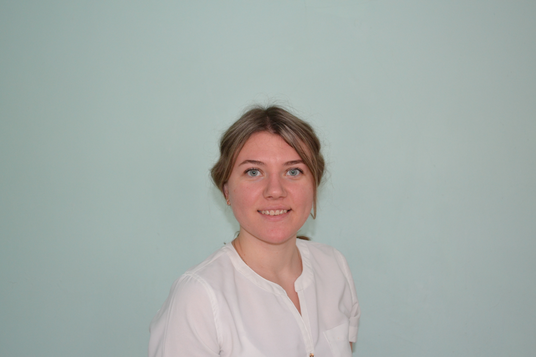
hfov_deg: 45.0
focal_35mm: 44
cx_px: 268
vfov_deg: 30.8
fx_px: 648
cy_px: 178
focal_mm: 29
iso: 1000
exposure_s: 1/60
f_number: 4.5
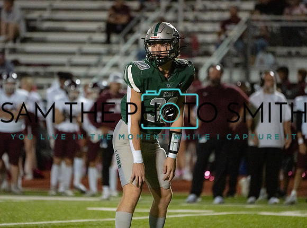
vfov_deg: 3.2
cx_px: 139
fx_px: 4029
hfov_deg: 4.4
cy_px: 107
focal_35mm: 456
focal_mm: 400
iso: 20000
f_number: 5.6
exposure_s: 1/1250
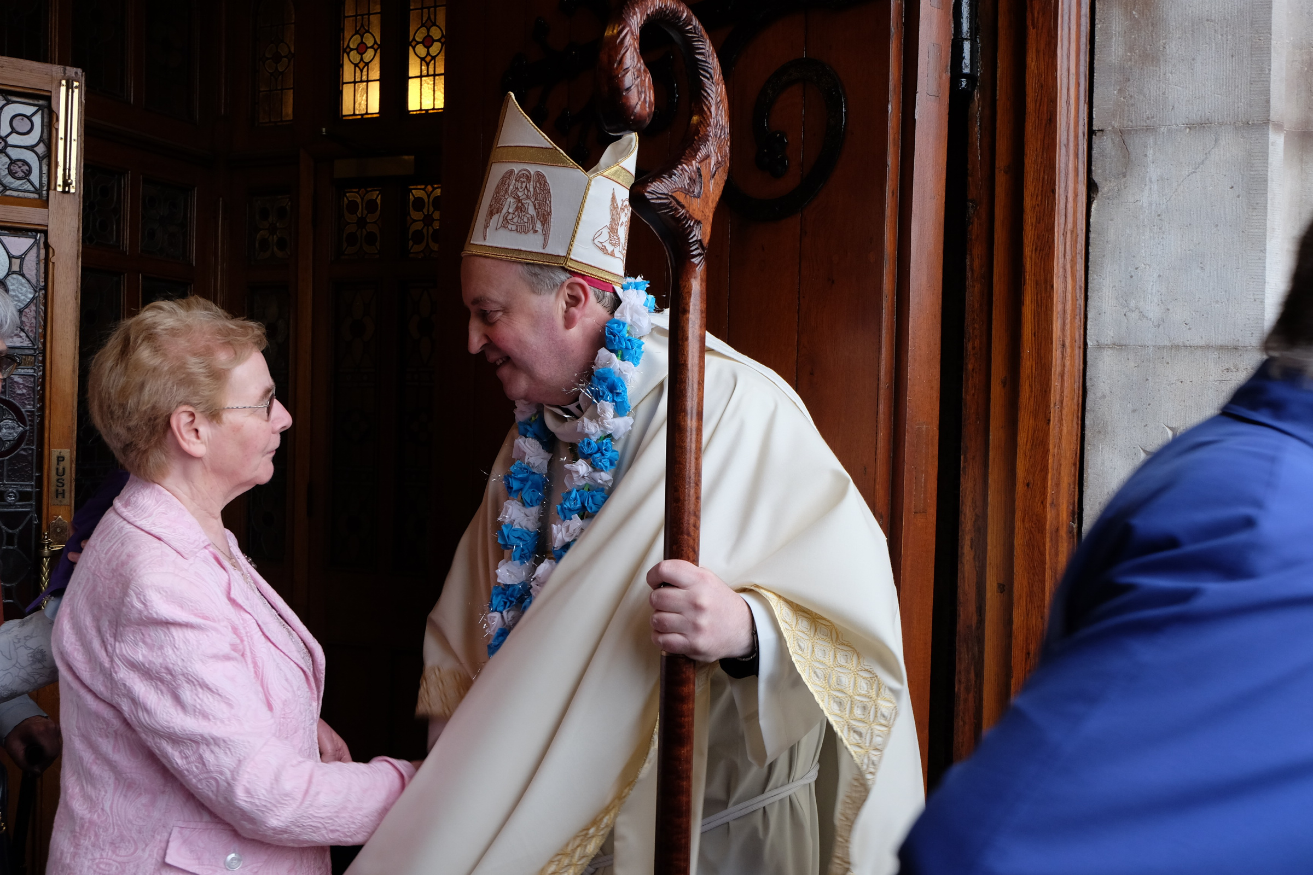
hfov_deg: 54.4
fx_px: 1276
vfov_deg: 37.9
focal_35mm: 35
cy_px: 438
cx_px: 656
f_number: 5
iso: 640
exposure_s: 1/100
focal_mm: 23.2
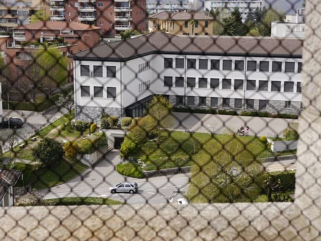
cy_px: 120
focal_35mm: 66
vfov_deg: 22.3
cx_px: 160
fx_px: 612
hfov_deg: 29.4
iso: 160
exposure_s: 1/320
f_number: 8
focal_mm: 33
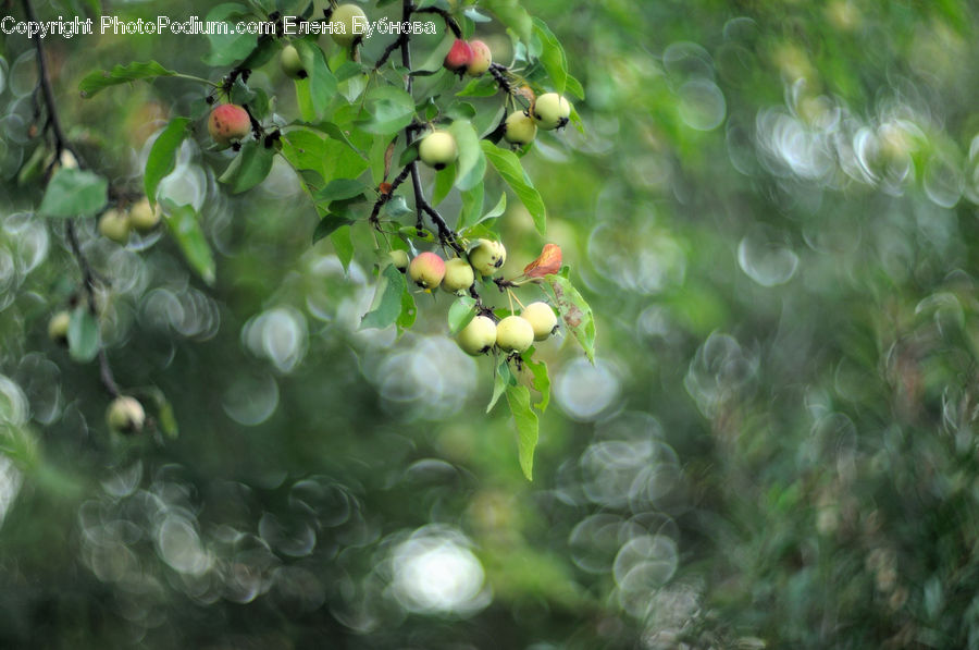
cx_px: 490
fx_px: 3462
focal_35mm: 128
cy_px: 325
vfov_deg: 10.7
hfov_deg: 16.1
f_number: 1.4
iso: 250
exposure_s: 1/250
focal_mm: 85
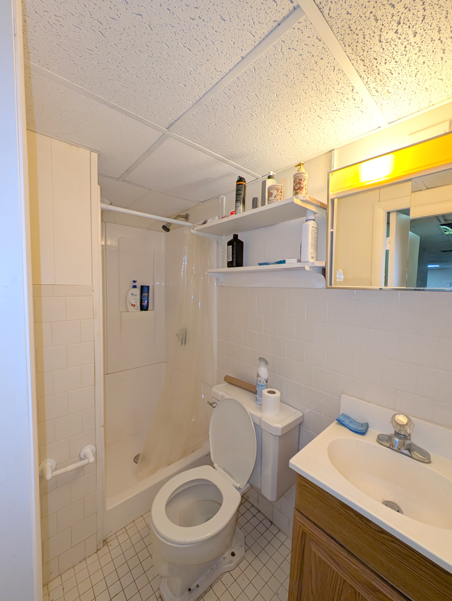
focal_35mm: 12
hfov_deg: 94.6
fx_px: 208
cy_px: 300
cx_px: 226
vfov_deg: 110.5
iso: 70
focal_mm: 2.23
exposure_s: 1/120
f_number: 1.95
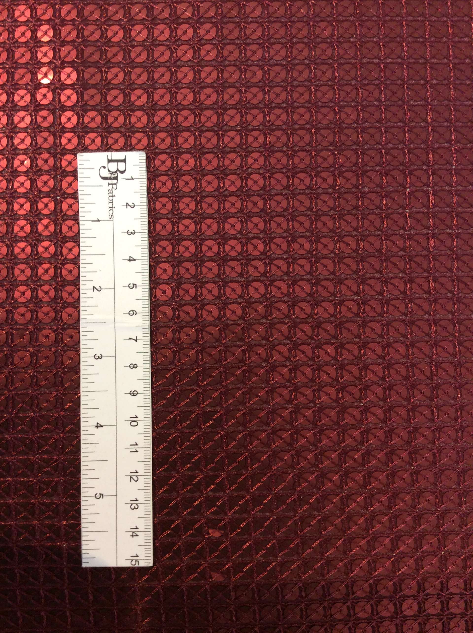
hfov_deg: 44.1
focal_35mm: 32
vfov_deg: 56.9
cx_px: 236
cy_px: 316
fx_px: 584
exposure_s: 1/24
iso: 64
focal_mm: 3.3
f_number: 2.4
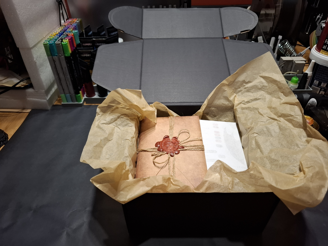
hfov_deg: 73.9
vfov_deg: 58.9
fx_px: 218
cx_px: 164
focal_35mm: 23
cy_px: 123
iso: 250
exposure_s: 1/33
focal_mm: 5.54
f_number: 1.8
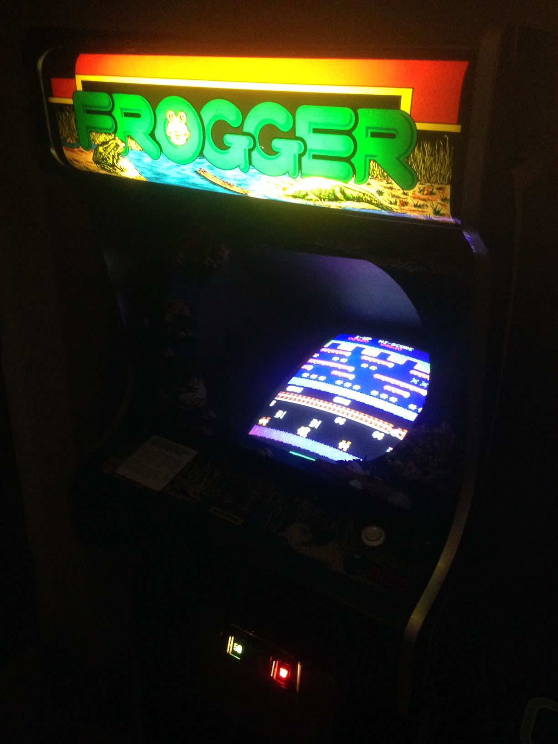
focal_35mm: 33
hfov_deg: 42.9
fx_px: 709
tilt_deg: -26.1
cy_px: 372
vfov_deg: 55.4
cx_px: 279
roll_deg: -3.4
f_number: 2.4
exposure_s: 1/20
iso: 400
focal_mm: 4.12
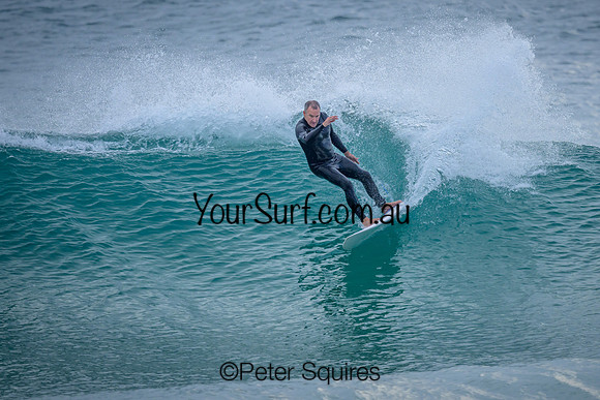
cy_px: 171
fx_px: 16752
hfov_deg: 2.1
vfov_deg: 1.4
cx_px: 338
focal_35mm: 1005
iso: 900
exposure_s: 1/2000
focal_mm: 800
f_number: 6.3
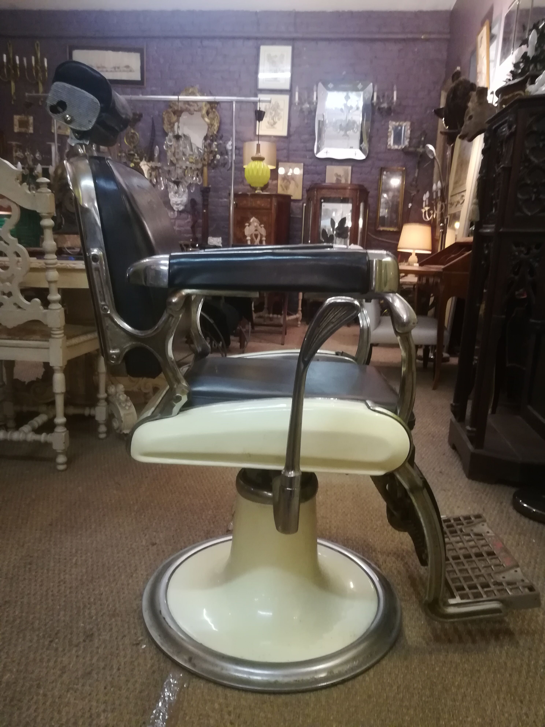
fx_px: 546
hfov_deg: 53.1
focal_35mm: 26
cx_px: 272
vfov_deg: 67.3
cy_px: 364
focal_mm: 3.83
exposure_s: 1/20
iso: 500
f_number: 2.2
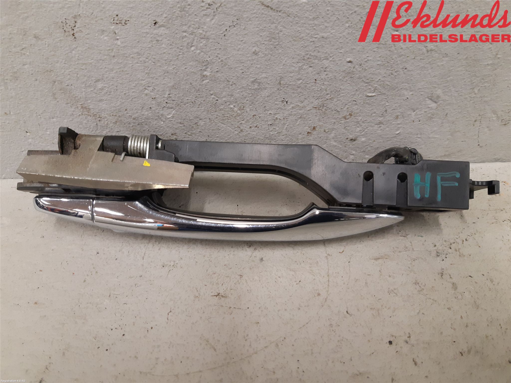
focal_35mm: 26
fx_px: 384
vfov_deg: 53.1
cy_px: 192
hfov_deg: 67.3
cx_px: 256
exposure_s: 1/50
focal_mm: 3.93
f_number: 1.7
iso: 200
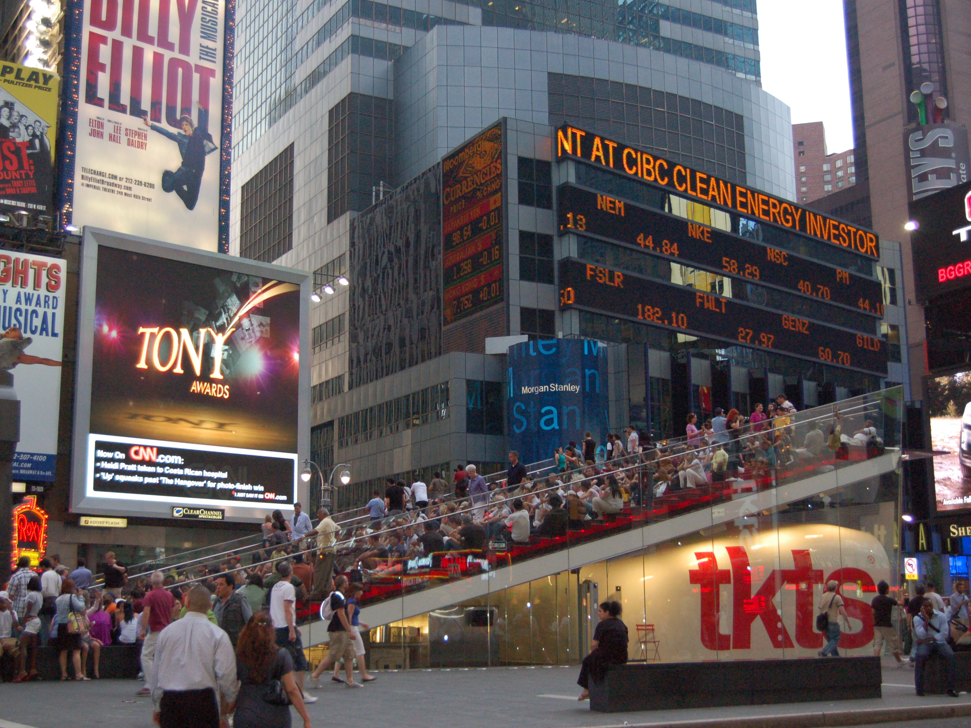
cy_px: 363
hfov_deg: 41.2
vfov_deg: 31.5
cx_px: 440
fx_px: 1290
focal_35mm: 46
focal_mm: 28
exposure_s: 1/60
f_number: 4.2
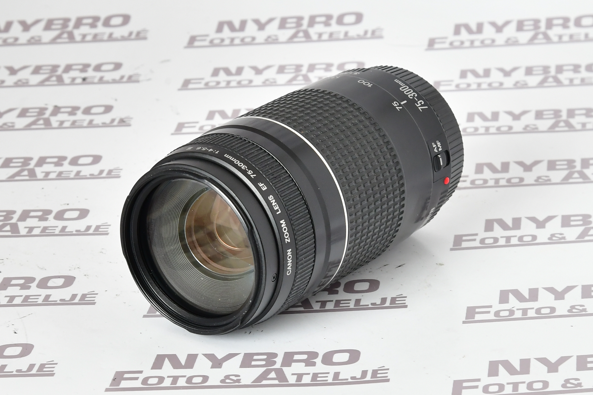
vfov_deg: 20.6
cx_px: 296
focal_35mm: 66
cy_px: 198
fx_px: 1087
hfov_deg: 30.5
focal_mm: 66
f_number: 11
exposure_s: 1/125
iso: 800
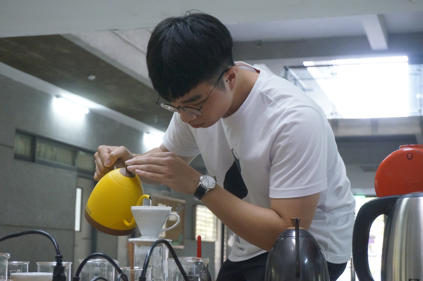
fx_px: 775
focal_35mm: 66
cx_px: 212
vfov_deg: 20.6
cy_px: 140
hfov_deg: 30.5
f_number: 5.6
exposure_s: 1/60
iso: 3200
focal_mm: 44
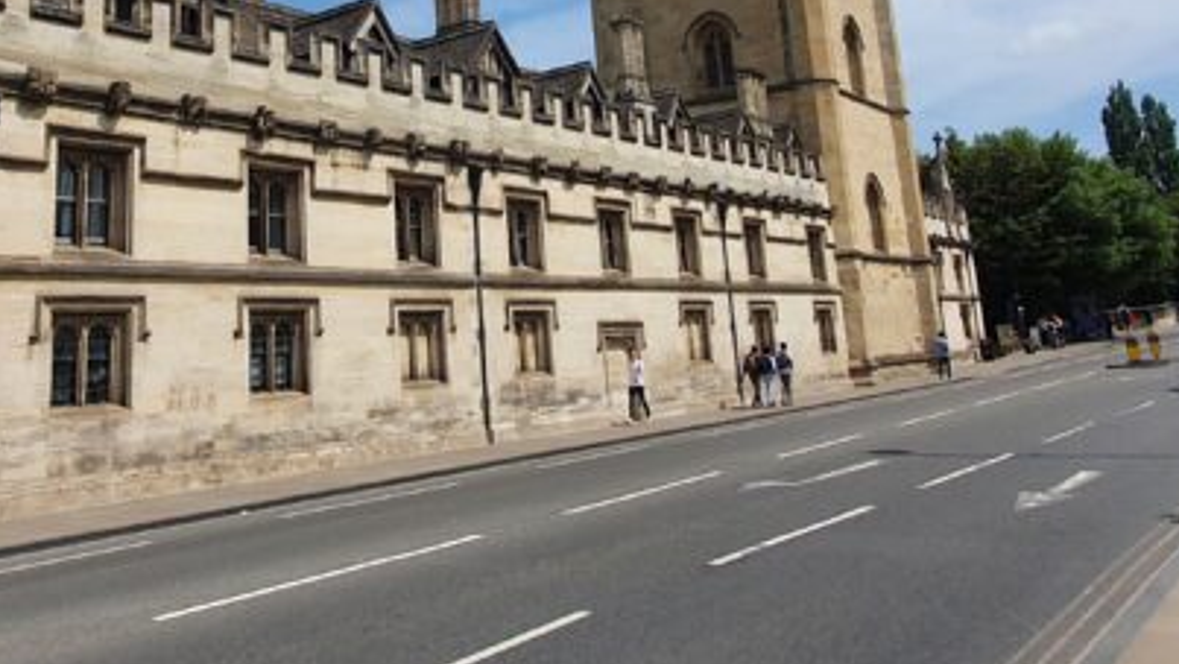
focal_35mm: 36
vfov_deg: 30.9
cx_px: 456
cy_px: 32
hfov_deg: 54.8
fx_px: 1126
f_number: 2.2
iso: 50
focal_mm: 1.8
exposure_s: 1/1676
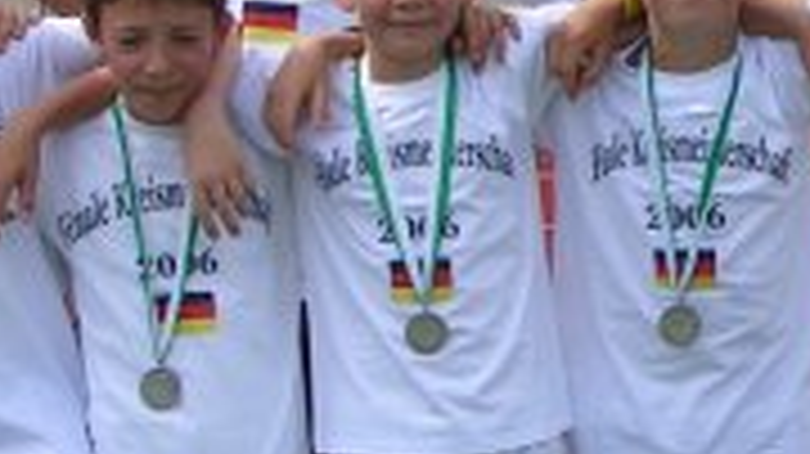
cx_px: 783
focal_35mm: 167
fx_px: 3585
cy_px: 180
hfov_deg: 12.8
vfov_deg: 7.3
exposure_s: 1/250
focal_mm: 6.6
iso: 50
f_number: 5.6
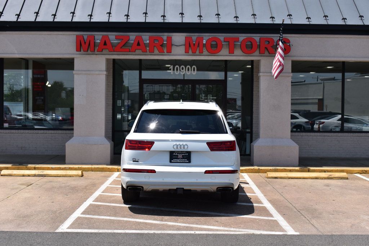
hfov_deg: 41.1
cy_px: 123
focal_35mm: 48
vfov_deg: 28.1
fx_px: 492
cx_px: 184
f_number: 11
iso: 250
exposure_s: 1/500
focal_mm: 32
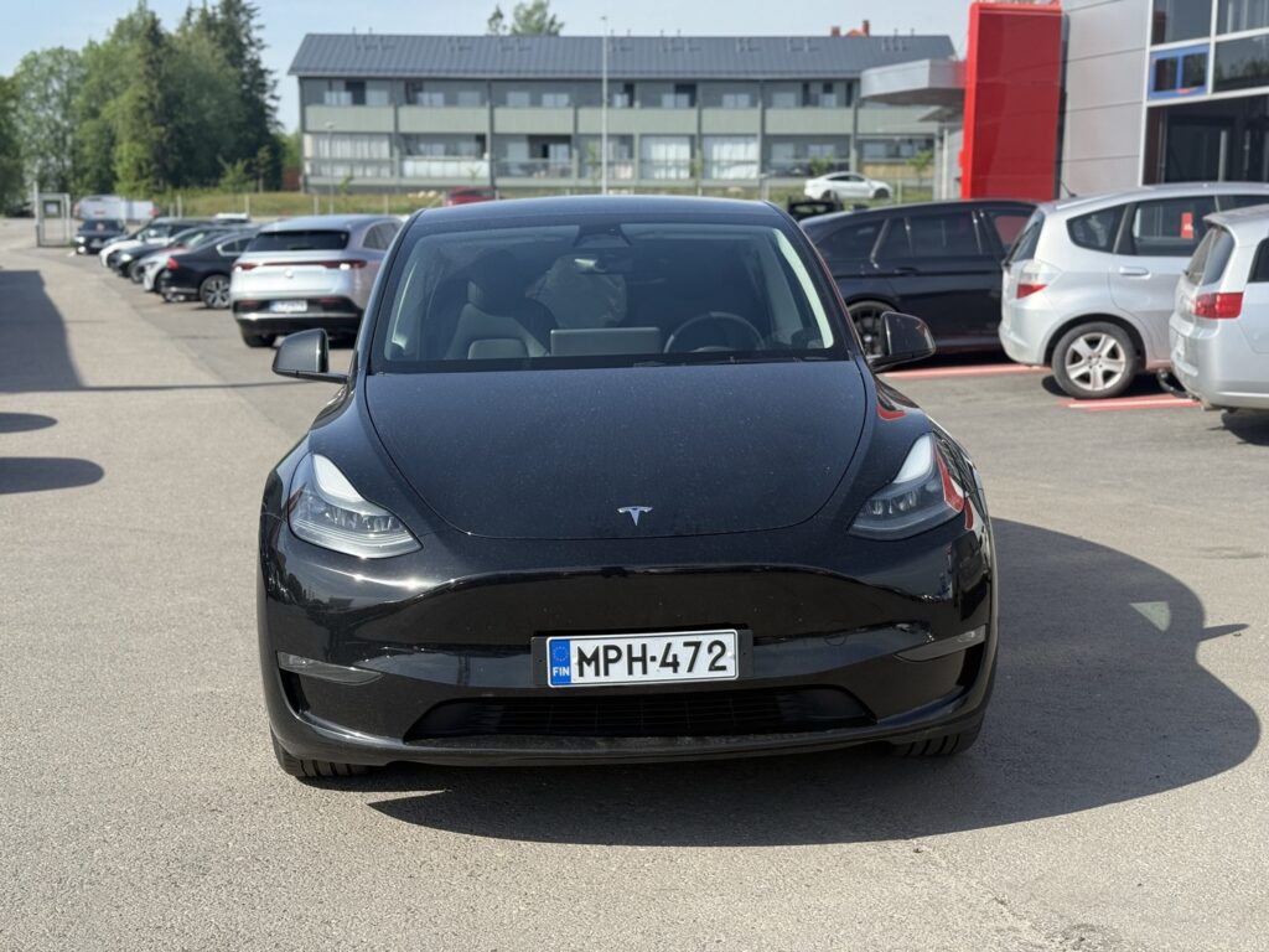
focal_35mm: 48
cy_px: 476
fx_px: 1760
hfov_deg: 39.7
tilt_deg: -8.0
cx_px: 634
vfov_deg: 30.3
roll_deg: -0.3
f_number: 1.78
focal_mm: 6.76
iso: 100
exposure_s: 1/3226
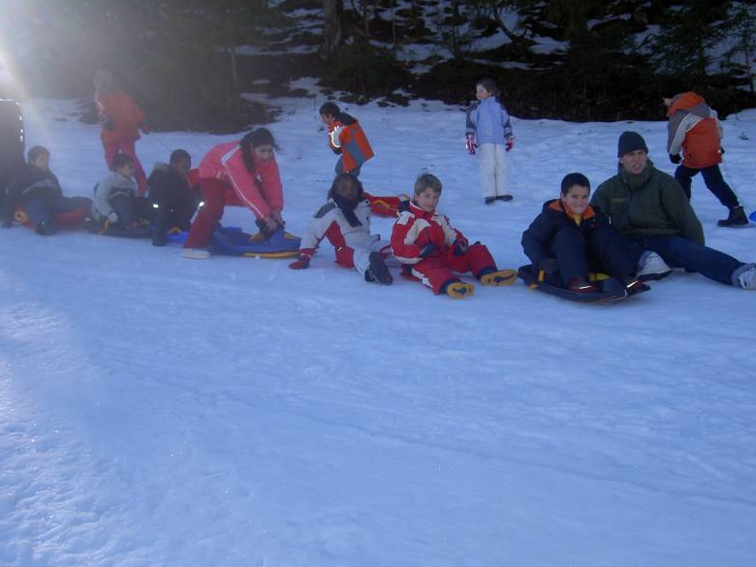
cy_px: 288
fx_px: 874
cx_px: 370
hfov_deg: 46.8
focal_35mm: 40
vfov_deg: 36.0
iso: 100
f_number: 4.7
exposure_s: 1/200
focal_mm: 8
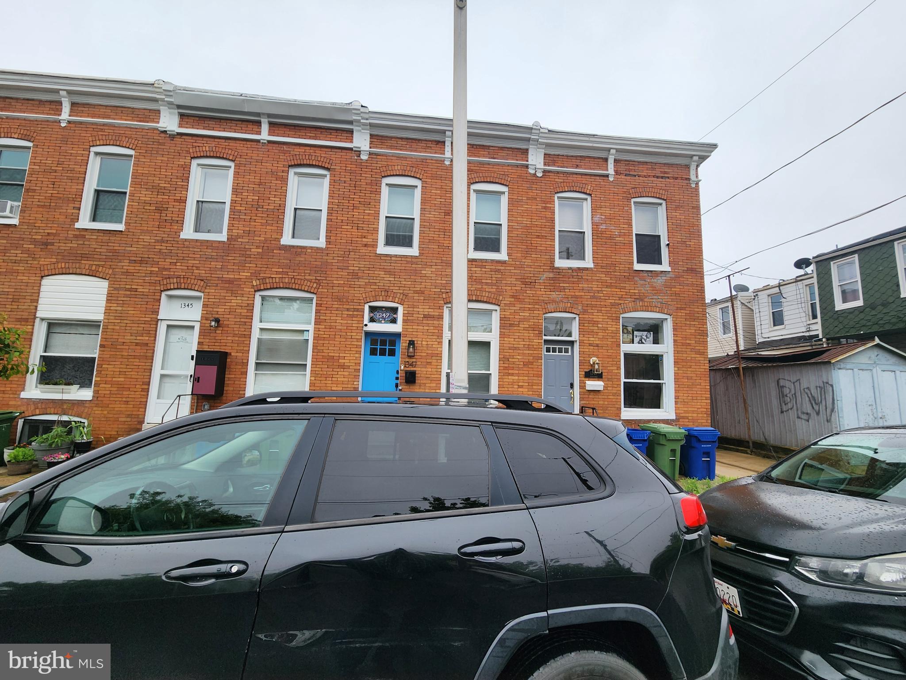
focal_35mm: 13
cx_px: 453
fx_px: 340
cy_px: 340
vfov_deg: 89.9
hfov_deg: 106.2
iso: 50
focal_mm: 2.2
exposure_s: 1/609
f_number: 2.2
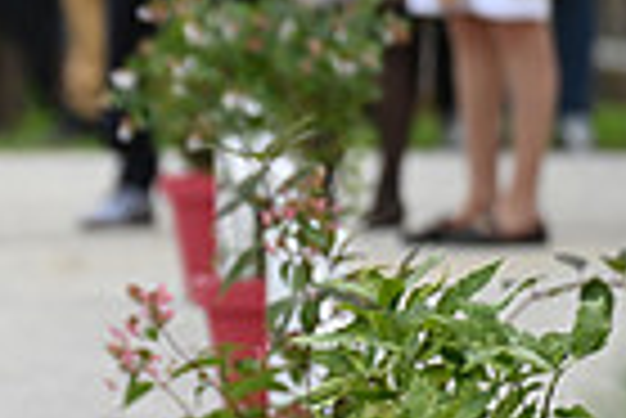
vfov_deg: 0.9
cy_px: 38
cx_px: -617
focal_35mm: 1505
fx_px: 26197
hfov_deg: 1.4
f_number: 5.6
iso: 450
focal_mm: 360
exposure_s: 1/1600
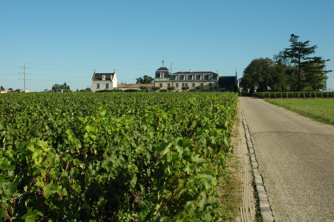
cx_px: 167
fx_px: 403
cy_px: 111
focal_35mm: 44
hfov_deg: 45.0
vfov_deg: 30.8
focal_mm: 29
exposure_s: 1/350
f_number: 11
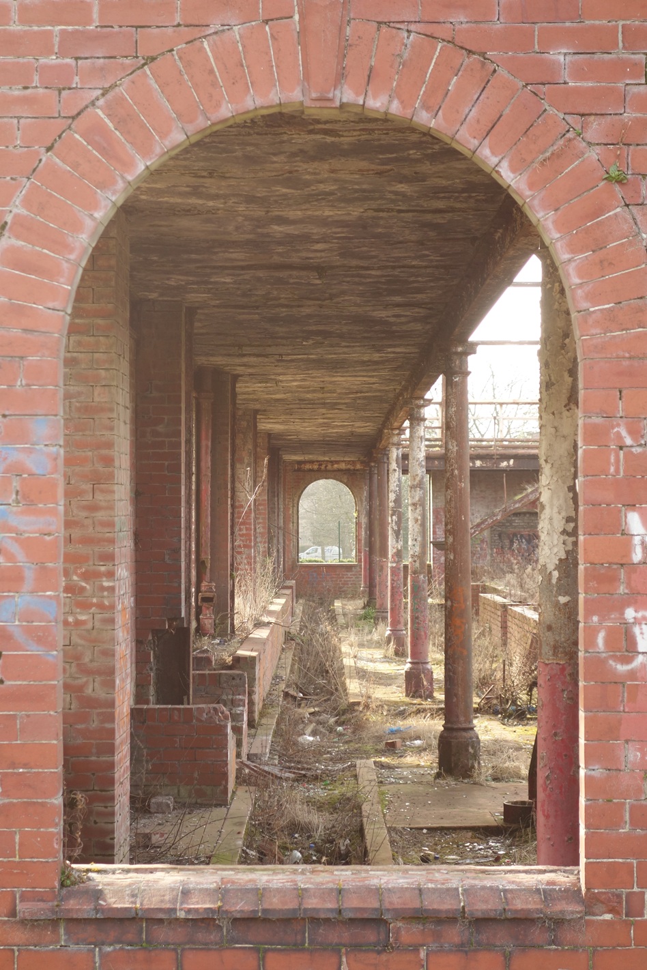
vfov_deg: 28.1
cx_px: 324
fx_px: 1941
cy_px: 485
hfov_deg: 18.9
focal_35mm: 72
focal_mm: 26.89
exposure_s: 1/80
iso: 160
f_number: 4
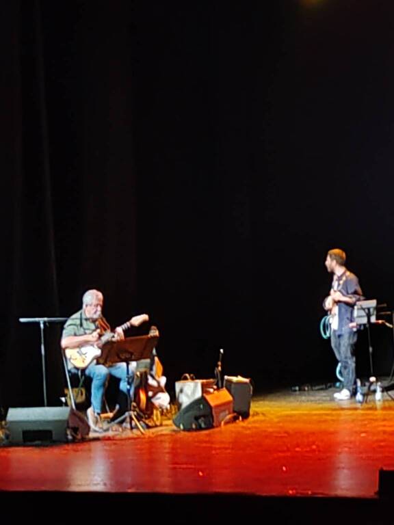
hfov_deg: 11.0
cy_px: 262
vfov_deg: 14.6
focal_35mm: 135
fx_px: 2049
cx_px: 197
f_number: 1.9
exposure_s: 1/33
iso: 2500
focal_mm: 6.12
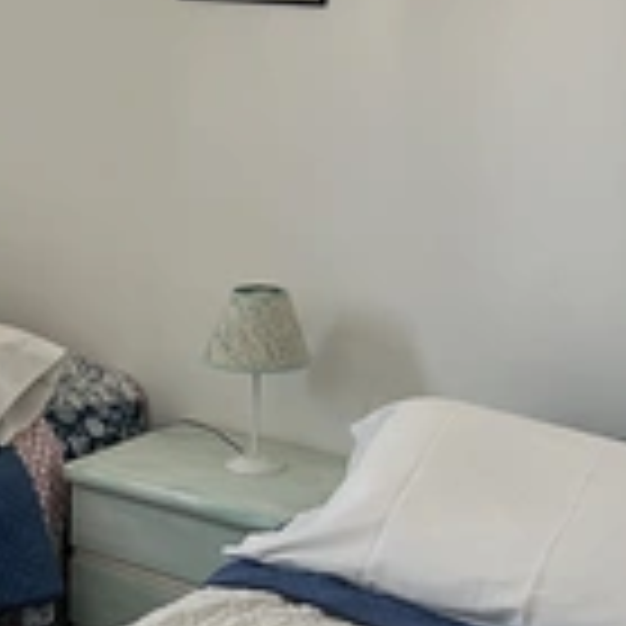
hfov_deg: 22.5
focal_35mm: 73
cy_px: 347
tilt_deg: -13.6
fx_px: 1494
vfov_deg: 23.7
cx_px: -45
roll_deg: +0.2
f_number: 1.6
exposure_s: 1/66
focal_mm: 5.1
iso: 125
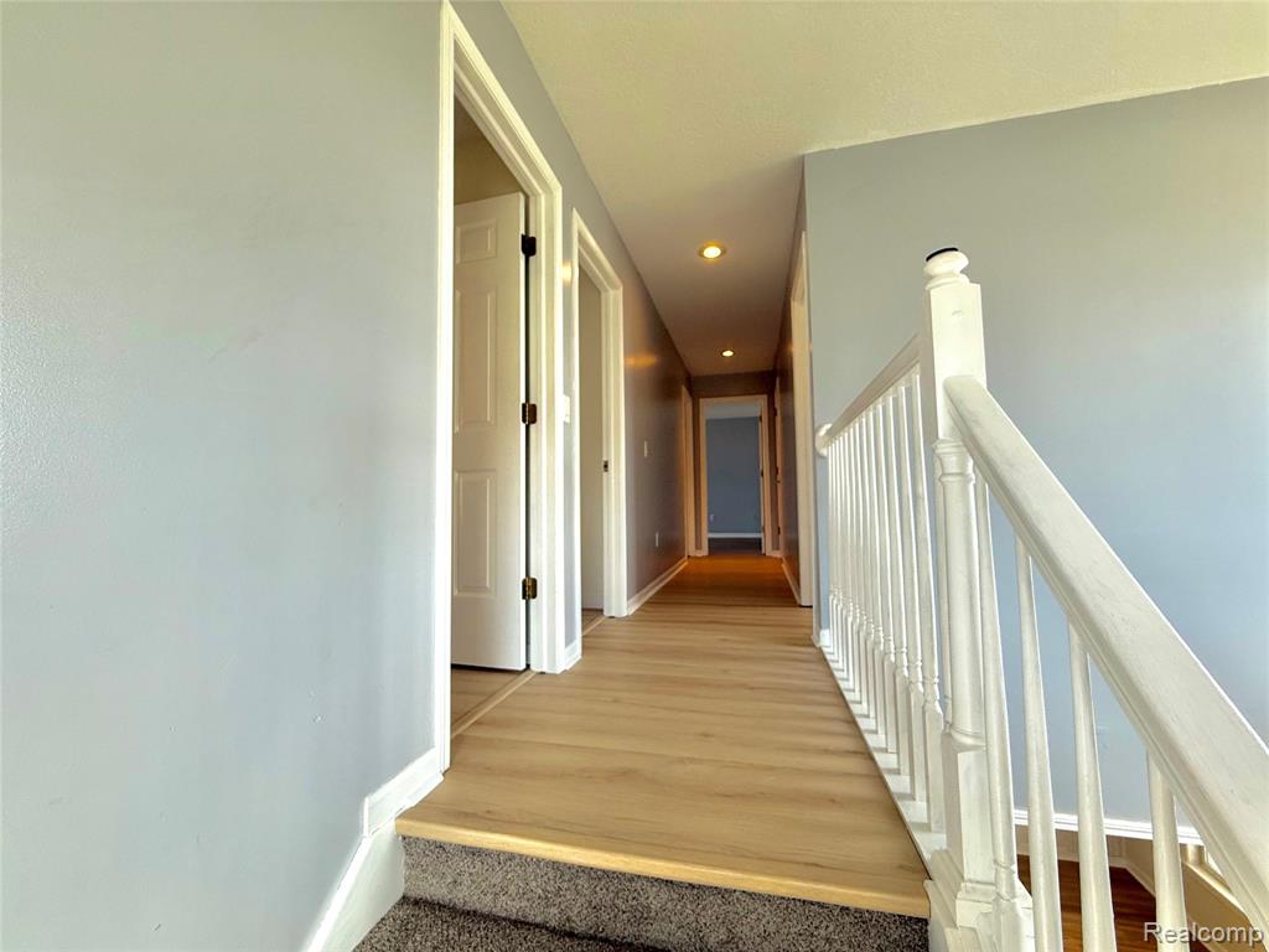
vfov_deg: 85.7
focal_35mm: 14
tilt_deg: +4.6
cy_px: 476
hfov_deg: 102.1
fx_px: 513
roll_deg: +0.1
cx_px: 634
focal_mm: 2.22
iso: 50
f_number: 2.2
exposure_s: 1/195
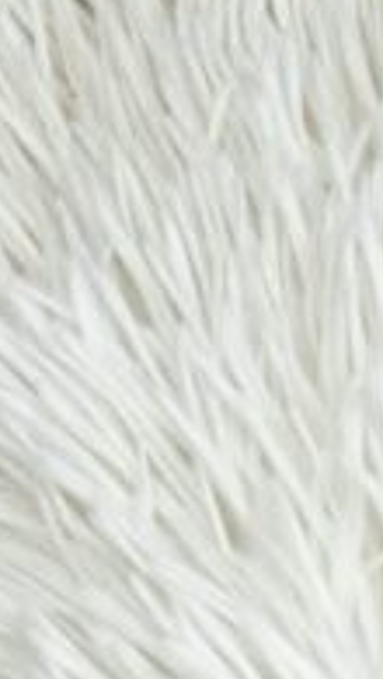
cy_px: 1292
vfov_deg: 15.4
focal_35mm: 116
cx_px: 860
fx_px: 2090
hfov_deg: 9.5
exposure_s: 1/100
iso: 64
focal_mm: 5.4
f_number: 1.8
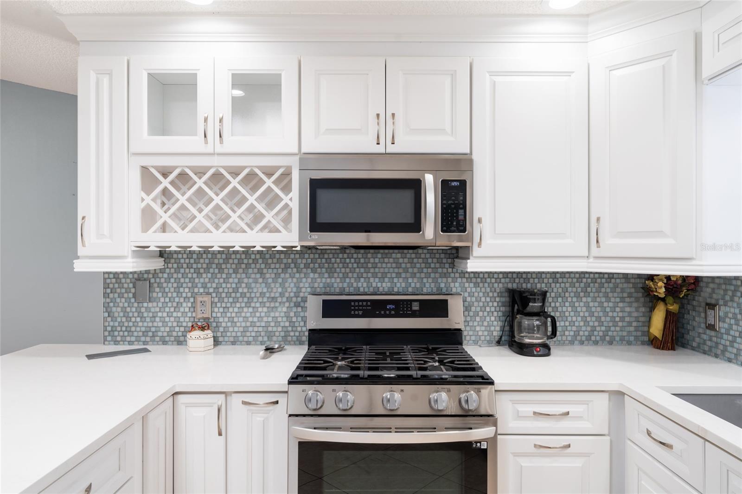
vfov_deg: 57.4
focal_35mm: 22
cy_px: 247
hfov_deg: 78.8
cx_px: 371
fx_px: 451
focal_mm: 21.9
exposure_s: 1/4
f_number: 8
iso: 125
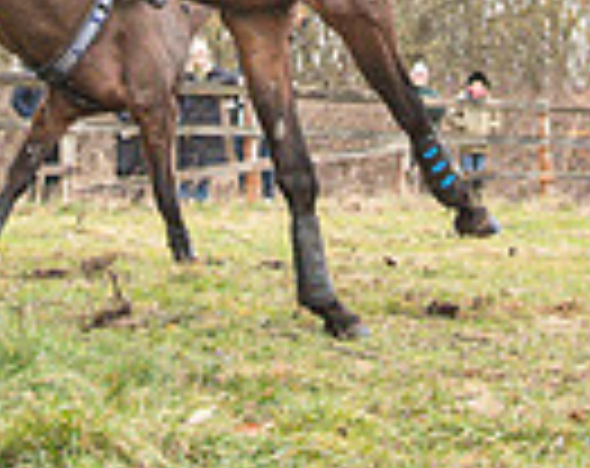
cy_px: -248
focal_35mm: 97
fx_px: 1689
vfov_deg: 14.6
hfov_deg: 19.8
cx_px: 302
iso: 2000
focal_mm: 20
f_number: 6.3
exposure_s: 1/1600
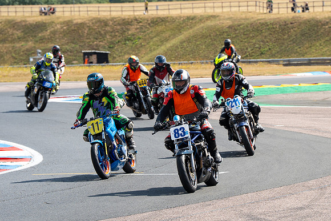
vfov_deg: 5.0
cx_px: 227
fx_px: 2524
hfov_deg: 7.5
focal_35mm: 274
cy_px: 108
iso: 125
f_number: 8
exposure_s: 1/500
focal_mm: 200
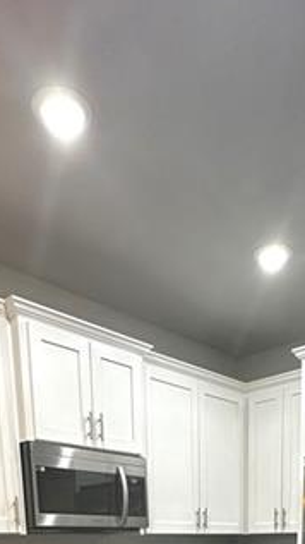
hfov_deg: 31.6
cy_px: 645
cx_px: 211
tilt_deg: -9.9
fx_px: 533
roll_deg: +0.2
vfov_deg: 39.7
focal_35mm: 37
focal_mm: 2.22
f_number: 2.2
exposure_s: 1/60
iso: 200
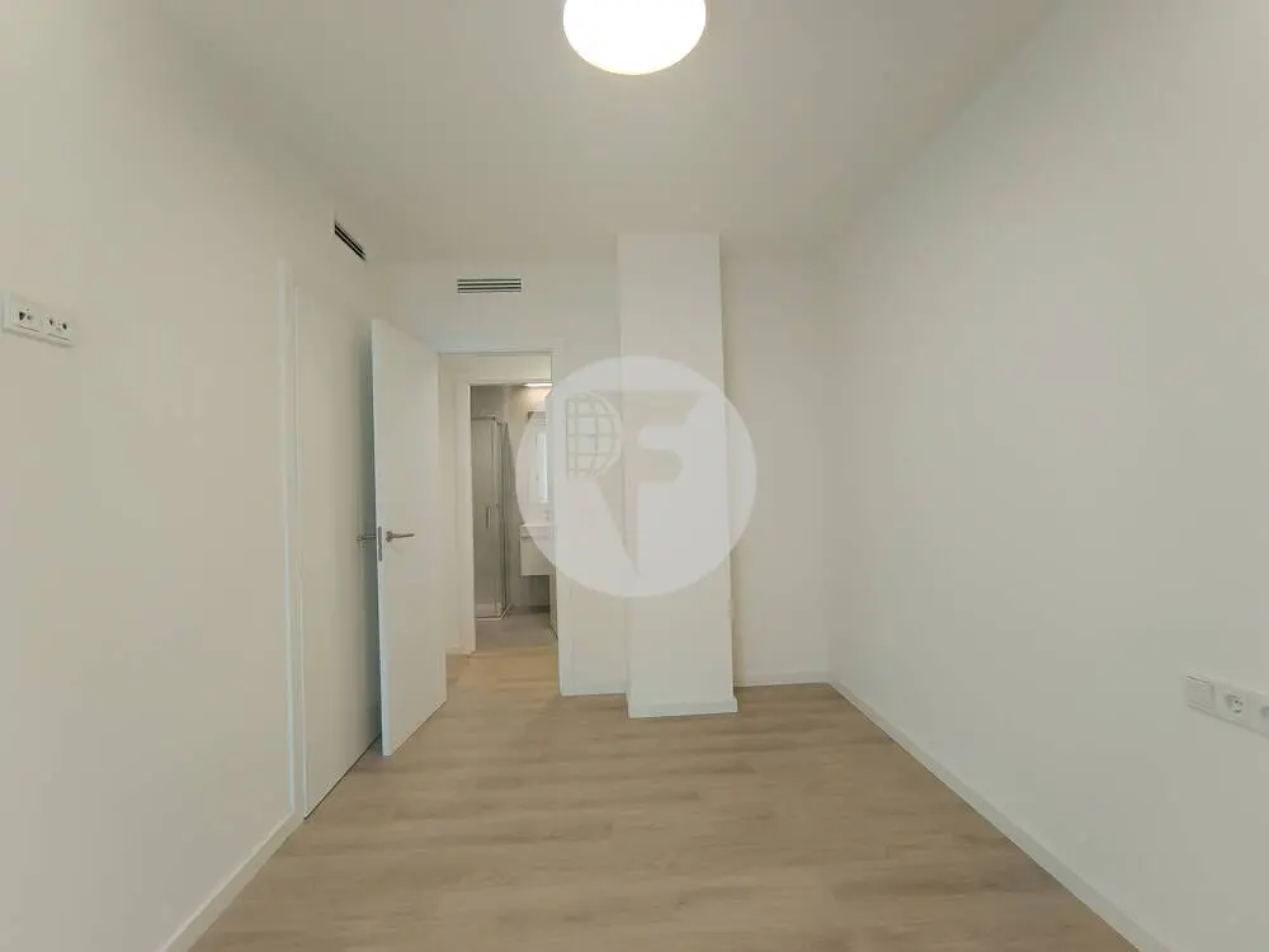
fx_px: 587
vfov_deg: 78.1
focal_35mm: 16
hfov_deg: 94.5
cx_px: 634
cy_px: 476
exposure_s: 1/50
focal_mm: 1.65
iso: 192
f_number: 2.2
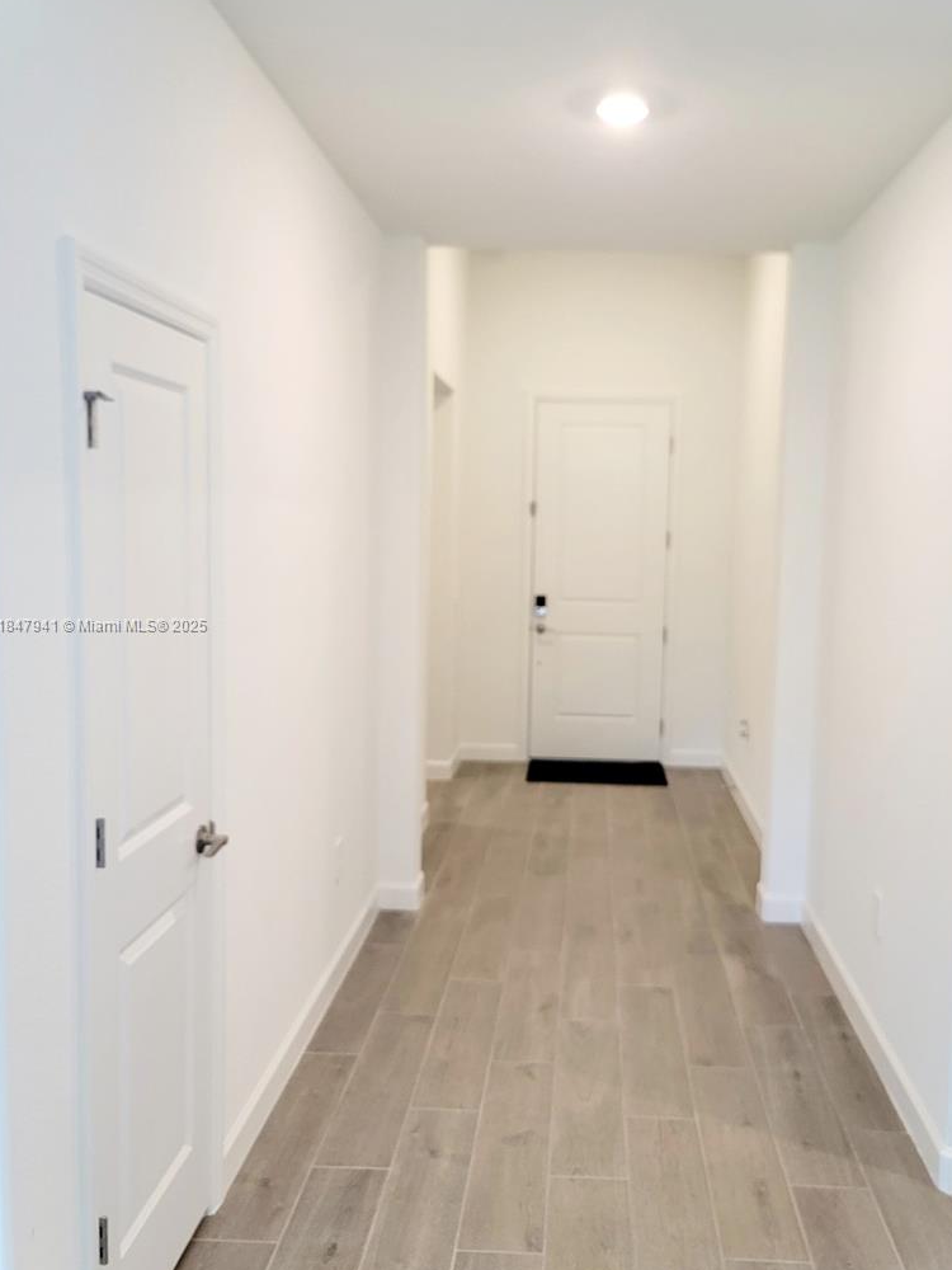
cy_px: 626
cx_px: 545
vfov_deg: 60.0
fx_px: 1100
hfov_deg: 46.7
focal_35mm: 30
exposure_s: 1/120
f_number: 1.8
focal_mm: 7
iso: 320
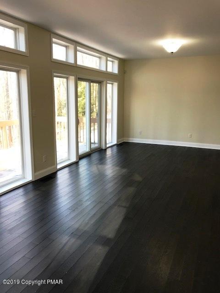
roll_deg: +0.4
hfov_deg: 49.7
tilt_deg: -9.7
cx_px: 110
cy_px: 146
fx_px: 237
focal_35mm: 28
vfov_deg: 63.4
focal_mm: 3.99
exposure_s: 1/60
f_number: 1.8
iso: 25
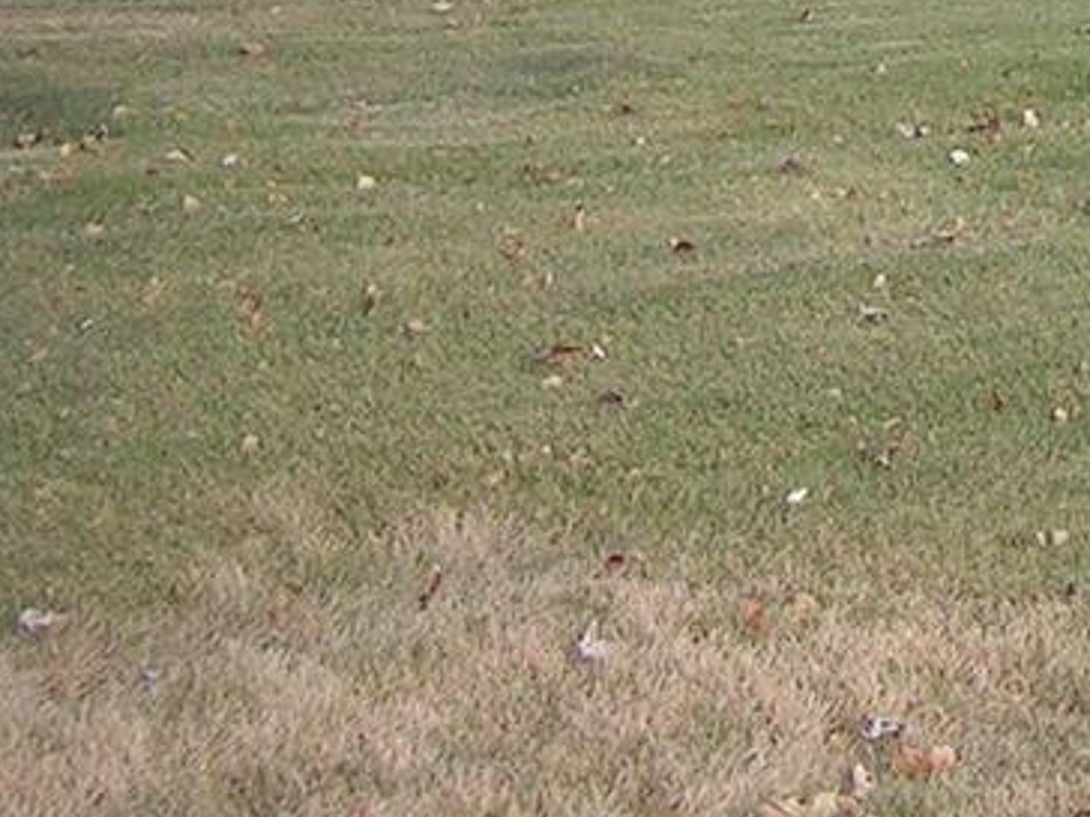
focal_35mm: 123
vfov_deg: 11.3
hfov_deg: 14.9
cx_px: 1641
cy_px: -596
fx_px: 3873
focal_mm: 5.4
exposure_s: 1/132
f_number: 2.8
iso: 50
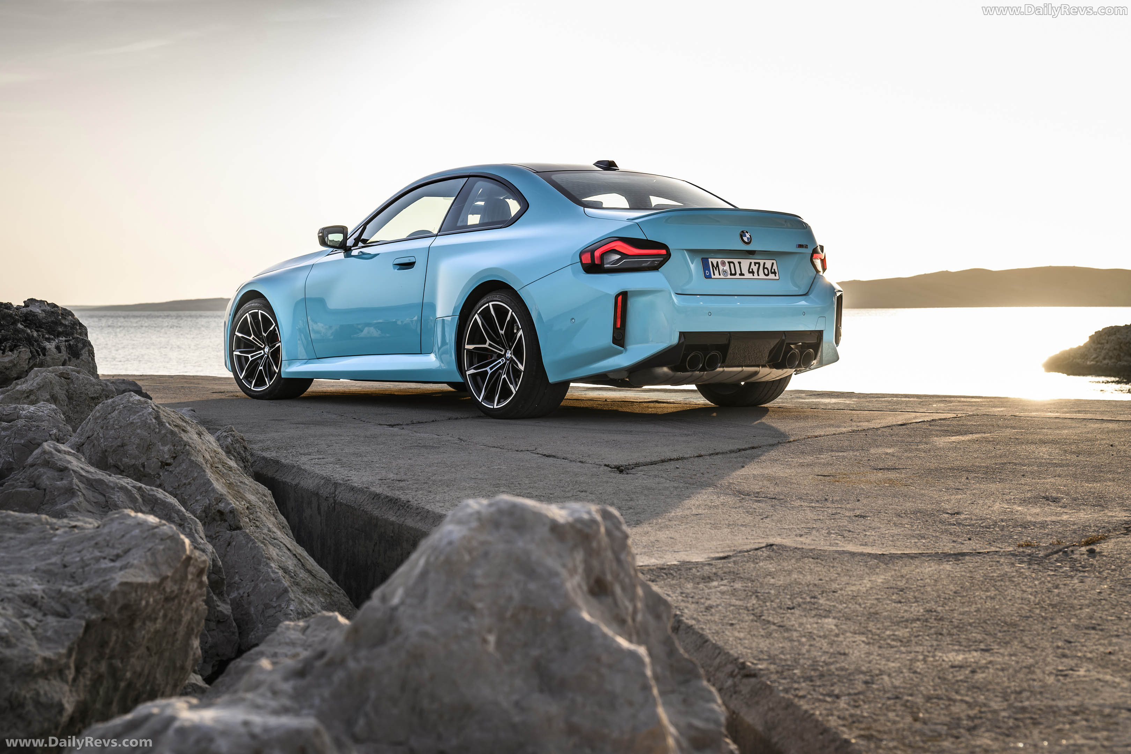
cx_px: 566
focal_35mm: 48
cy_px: 377
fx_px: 1508
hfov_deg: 41.1
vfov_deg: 28.1
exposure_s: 1/40
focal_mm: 48
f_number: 6.3
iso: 32
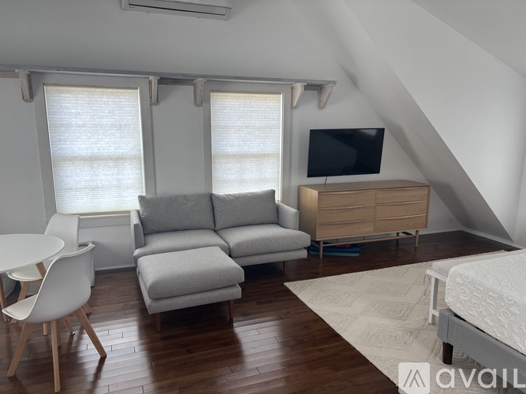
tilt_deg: -10.6
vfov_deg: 53.0
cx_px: 263
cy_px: 197
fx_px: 395
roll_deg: -0.1
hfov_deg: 67.3
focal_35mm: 26
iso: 80
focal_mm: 5.96
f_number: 1.6
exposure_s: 1/121
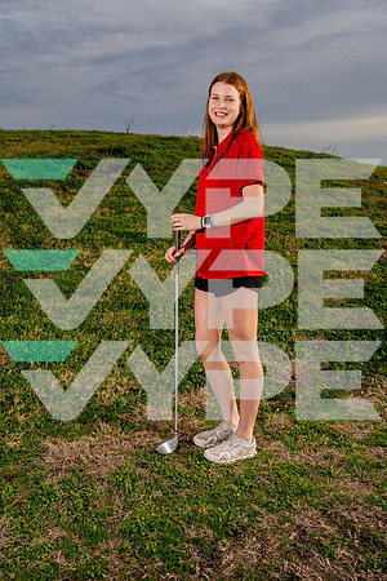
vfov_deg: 49.6
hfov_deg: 34.2
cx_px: 194
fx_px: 629
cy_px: 290
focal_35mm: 39
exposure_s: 1/1000
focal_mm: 39
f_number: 4
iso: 100
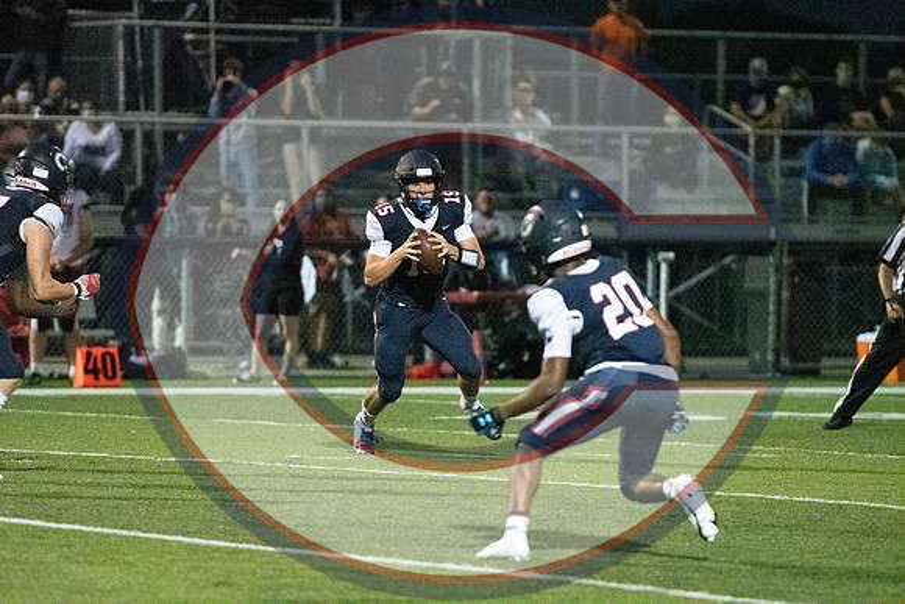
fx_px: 7543
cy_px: 302
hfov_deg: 6.9
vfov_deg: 4.6
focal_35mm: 300
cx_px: 452
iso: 45600
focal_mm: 200
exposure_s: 1/3200
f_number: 2.8
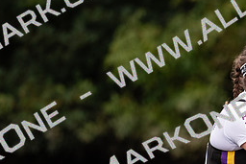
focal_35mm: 680
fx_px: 4649
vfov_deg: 2.0
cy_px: 91
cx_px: 226
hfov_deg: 3.0
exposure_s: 1/1600
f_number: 4
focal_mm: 300
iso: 1250
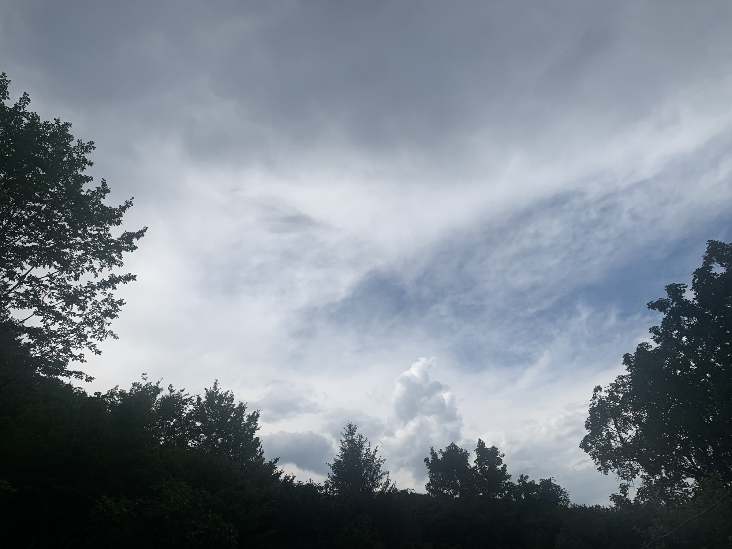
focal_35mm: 26
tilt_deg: +36.7
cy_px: 274
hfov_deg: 67.3
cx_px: 366
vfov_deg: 53.1
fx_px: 550
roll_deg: +9.8
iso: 25
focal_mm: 4.25
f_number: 1.8
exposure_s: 1/5128
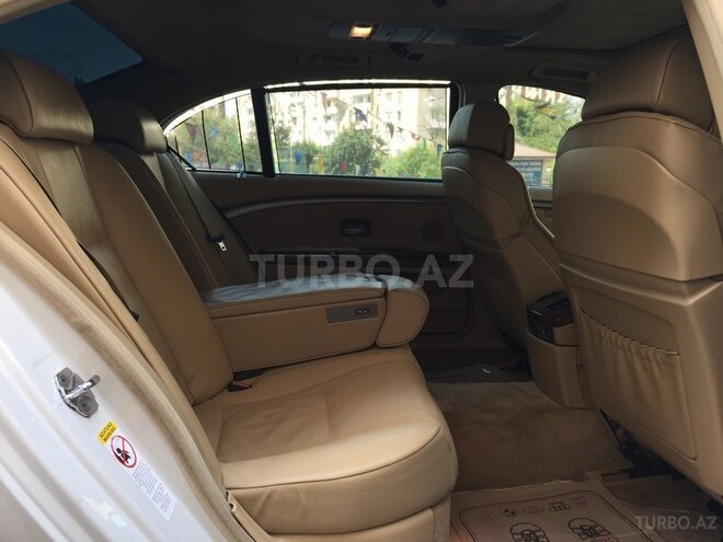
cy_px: 271
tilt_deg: -11.0
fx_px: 606
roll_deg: -1.9
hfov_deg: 61.7
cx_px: 362
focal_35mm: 29
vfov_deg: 48.2
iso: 32
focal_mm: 4.15
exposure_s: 1/108
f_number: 2.2
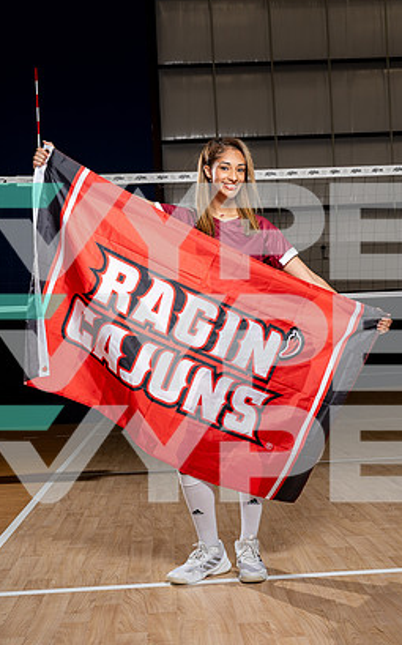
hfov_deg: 27.9
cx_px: 205
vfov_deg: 43.5
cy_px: 344
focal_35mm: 46
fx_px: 808
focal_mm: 41
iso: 100
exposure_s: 1/250
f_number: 8
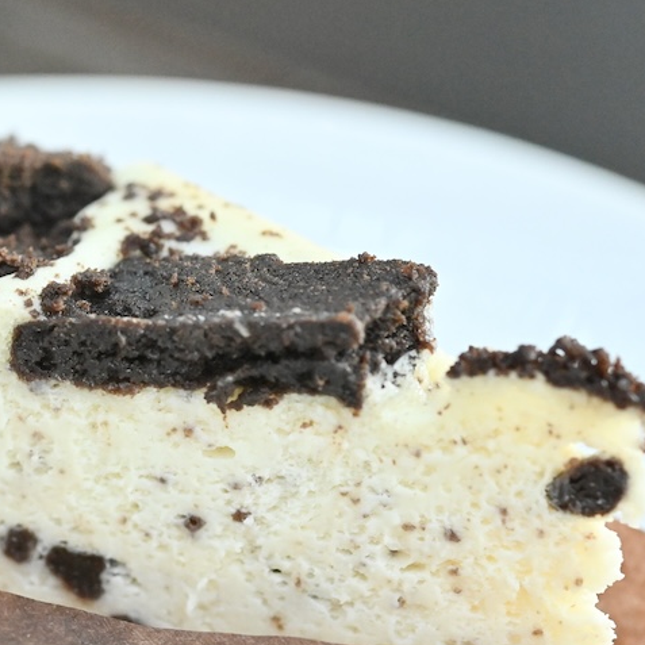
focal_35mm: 107
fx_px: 2256
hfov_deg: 16.1
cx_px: 78
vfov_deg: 16.3
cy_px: 270
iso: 6400
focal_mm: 60
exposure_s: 1/200
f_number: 5.6
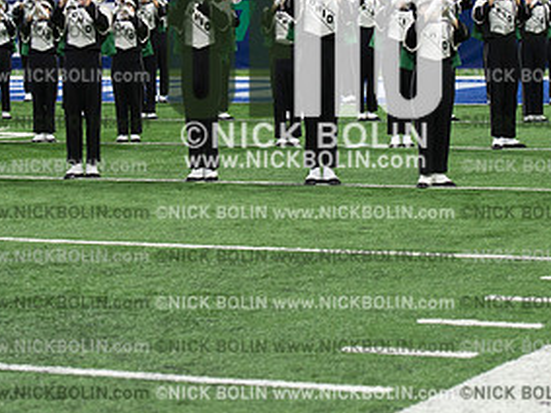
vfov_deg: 10.7
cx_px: 304
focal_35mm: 138
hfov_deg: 14.3
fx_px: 2196
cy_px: 76
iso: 2500
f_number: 3.5
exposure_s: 1/1600
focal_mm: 70
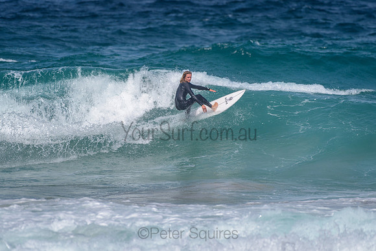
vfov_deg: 2.2
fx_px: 6407
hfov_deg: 3.4
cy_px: 107
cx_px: 183
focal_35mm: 613
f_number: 5.6
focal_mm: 500
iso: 100
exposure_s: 1/2000
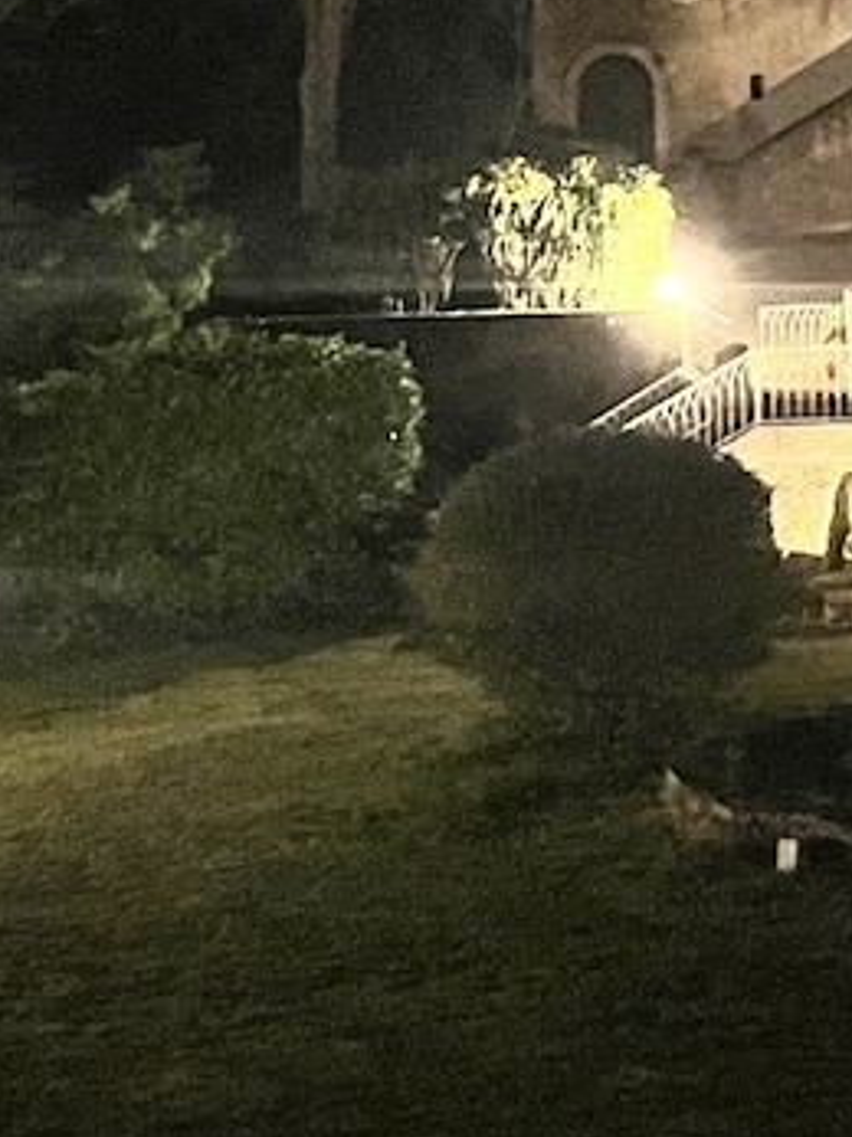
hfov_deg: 23.3
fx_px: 1970
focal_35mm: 60
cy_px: 0
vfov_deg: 30.0
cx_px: 868
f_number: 1.6
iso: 8000
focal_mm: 5.1
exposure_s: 1/15
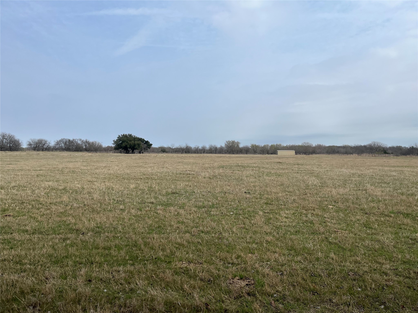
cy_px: 156
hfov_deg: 67.3
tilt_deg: -0.9
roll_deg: +0.2
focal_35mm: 26
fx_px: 314
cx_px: 209
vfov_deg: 53.1
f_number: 1.6
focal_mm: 5.1
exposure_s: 1/5848
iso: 50
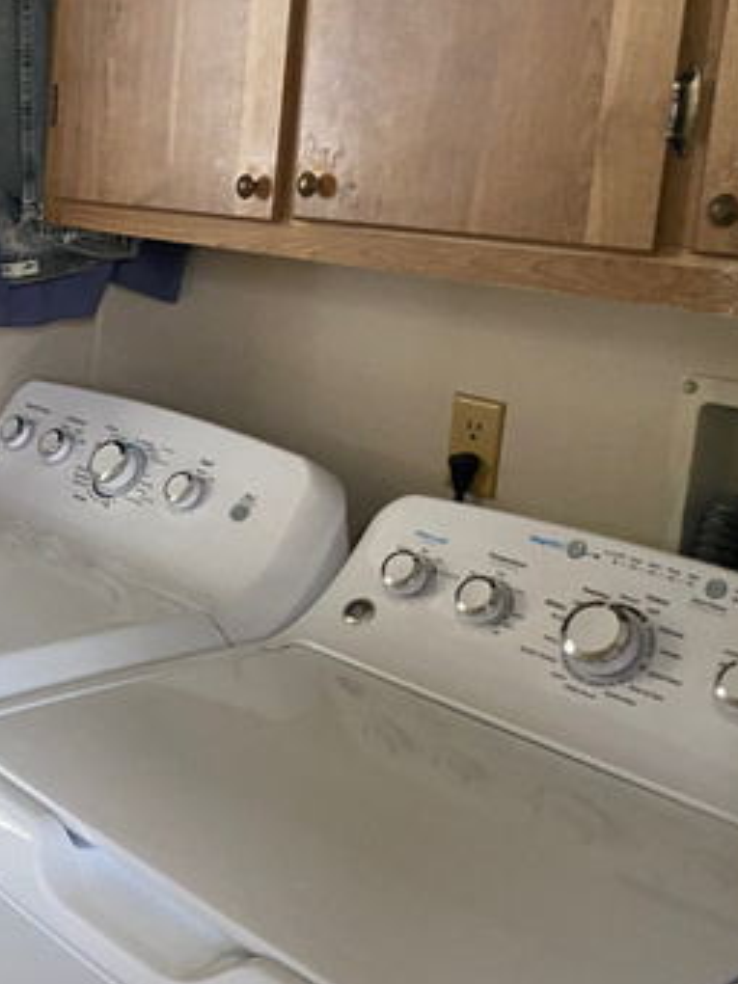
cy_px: 451
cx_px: 35
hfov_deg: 28.2
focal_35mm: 49
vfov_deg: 38.9
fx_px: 1393
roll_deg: -4.1
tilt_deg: -13.0
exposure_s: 1/40
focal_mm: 4.25
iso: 400
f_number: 1.8
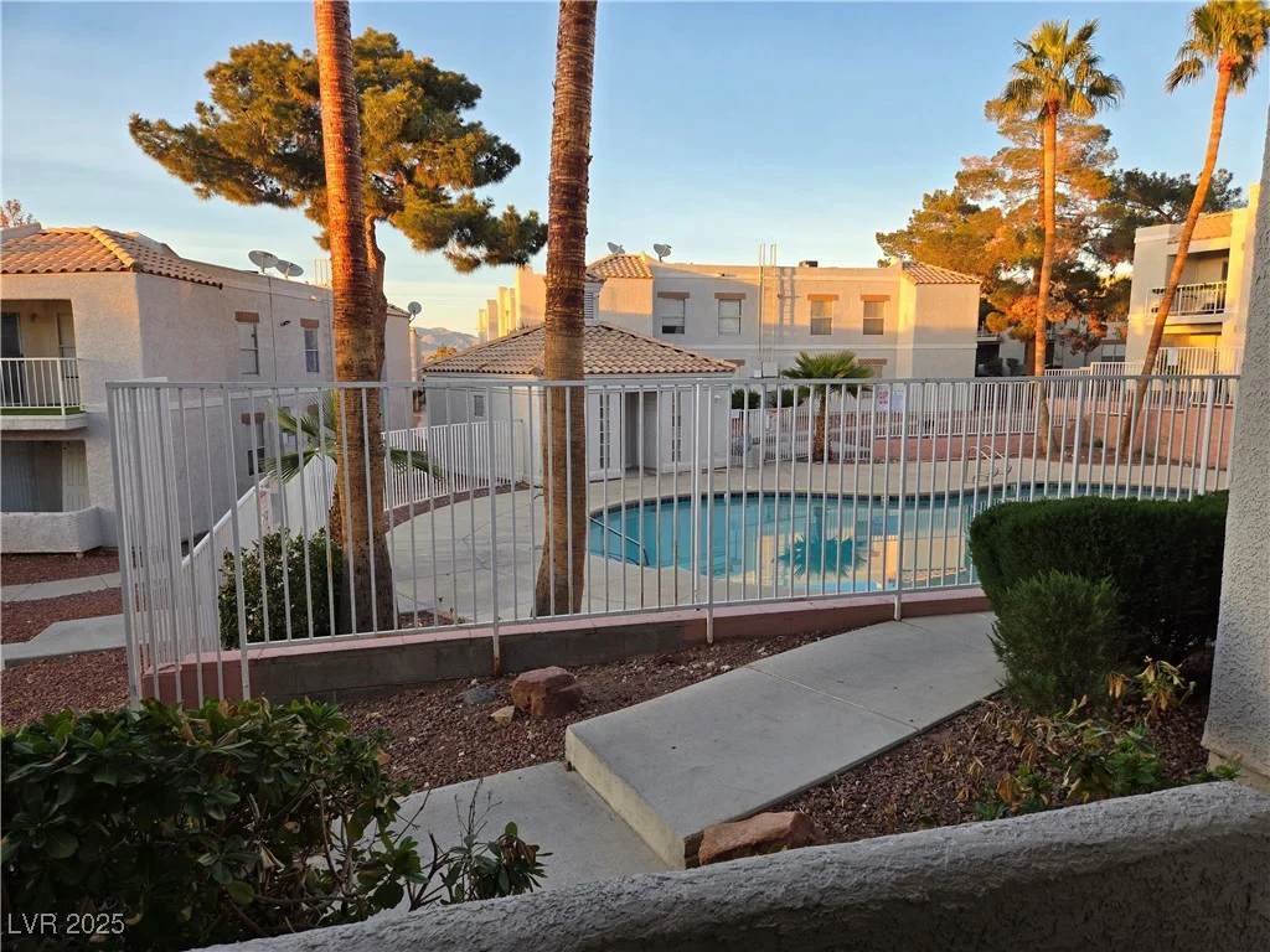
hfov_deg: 73.9
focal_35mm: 23
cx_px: 635
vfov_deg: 58.9
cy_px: 476
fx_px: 844
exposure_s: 1/180
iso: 32
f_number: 1.8
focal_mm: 5.4
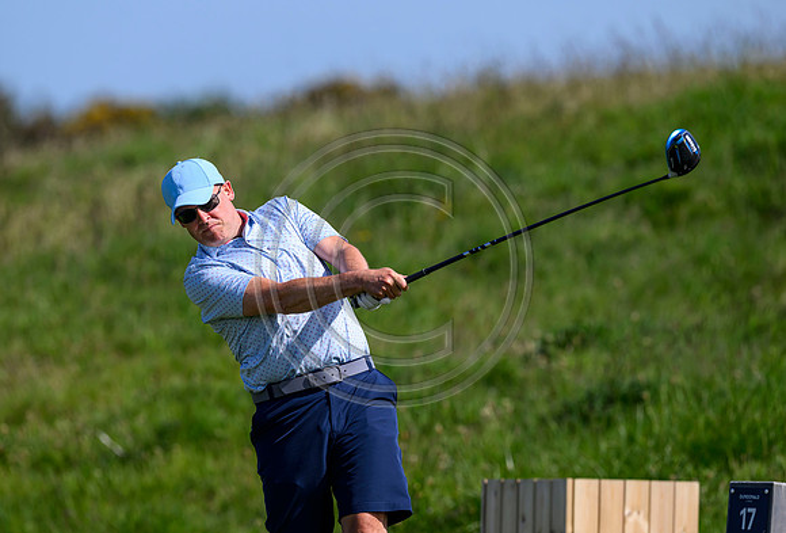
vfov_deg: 3.1
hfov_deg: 4.5
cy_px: 235
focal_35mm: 453
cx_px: 339
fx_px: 9932
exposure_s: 1/4000
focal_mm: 400
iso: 500
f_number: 4.5
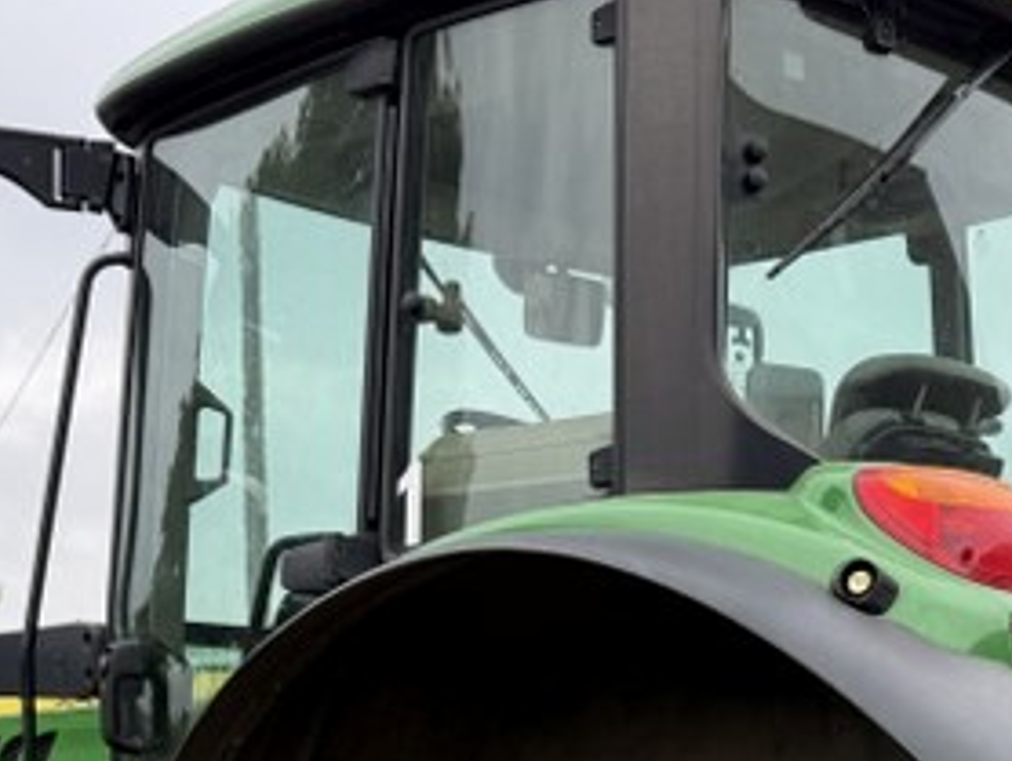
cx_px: 717
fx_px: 2019
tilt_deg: -3.7
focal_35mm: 69
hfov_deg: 27.9
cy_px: 954
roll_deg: -0.4
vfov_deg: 19.8
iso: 80
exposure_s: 1/788
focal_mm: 6.76
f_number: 1.78
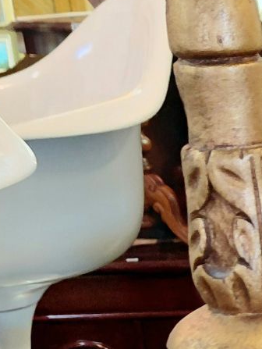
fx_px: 1149
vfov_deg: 16.6
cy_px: 410
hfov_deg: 11.6
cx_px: 540
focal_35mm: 114
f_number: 1.8
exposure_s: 1/50.3
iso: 250
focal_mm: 4.69
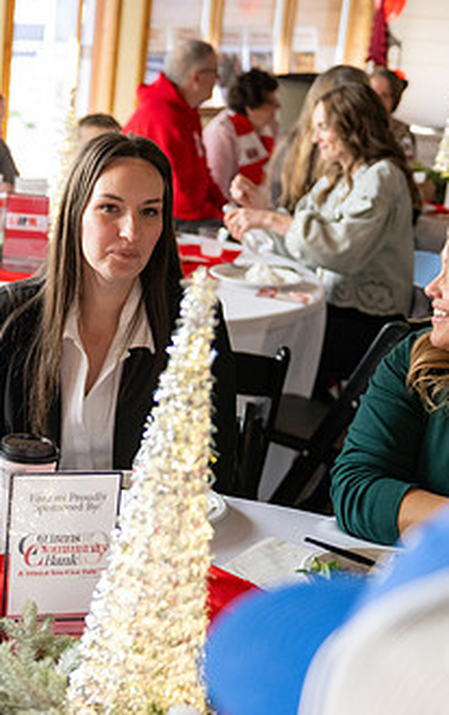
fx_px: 1328
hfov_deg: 18.0
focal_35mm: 68
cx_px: -124
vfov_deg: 30.1
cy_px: 404
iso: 1250
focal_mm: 38
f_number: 2.8
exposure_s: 1/320
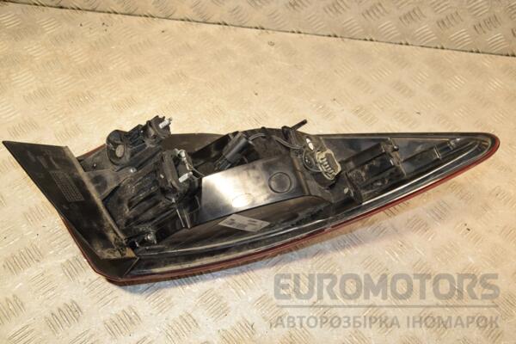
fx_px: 516
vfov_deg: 36.9
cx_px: 258
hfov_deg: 53.1
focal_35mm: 36
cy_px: 172
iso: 800
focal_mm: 24
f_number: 6.3
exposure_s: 1/200
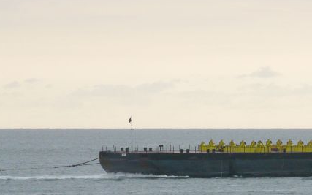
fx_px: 3614
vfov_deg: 3.1
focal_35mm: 425
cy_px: 145
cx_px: 289
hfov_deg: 4.9
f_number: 4
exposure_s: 1/250
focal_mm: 35.2
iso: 100
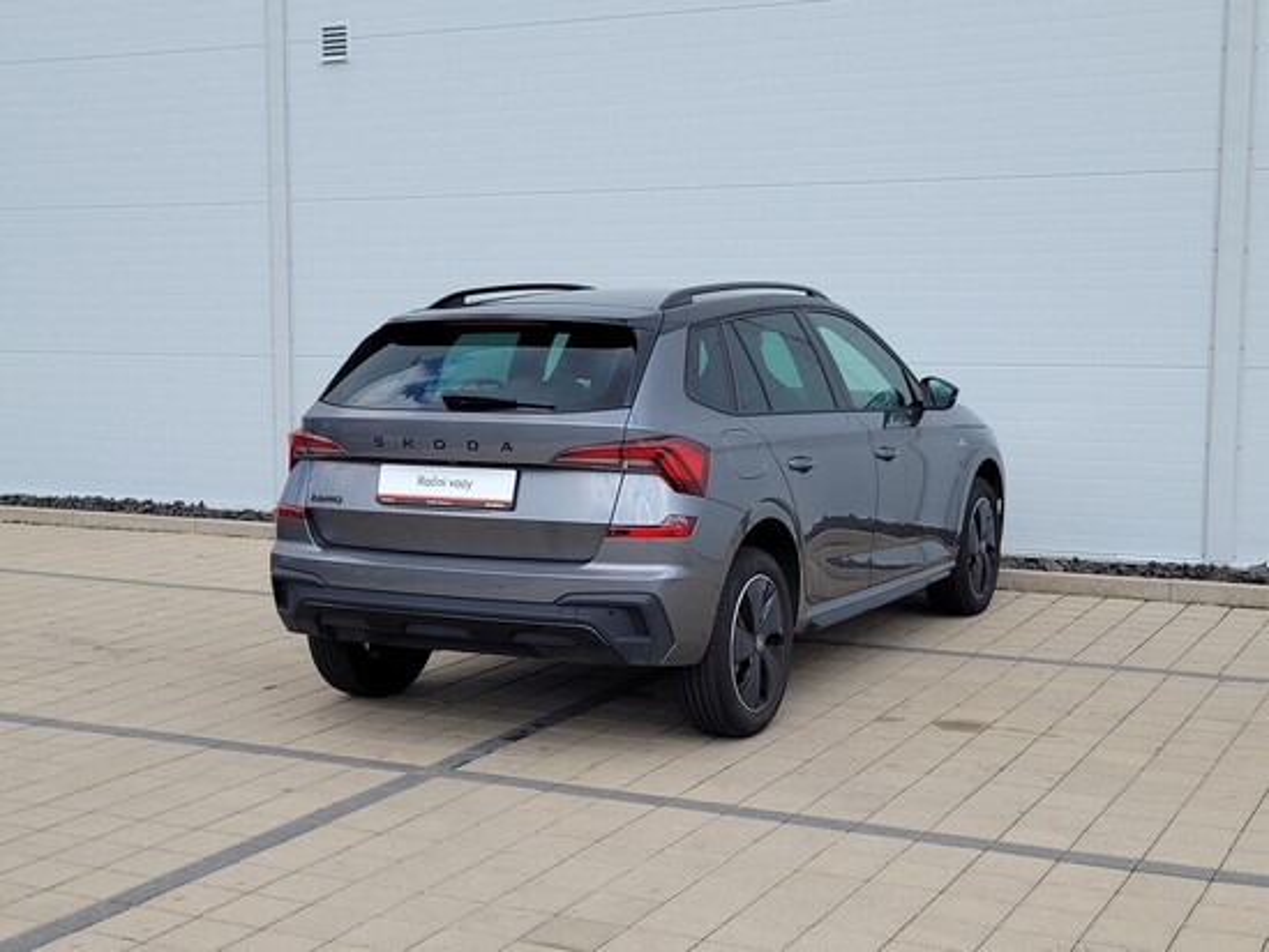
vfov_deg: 53.1
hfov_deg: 67.3
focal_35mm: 26
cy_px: 476
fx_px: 954
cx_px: 634
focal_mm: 5.4
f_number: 1.8
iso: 40
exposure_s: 1/1252
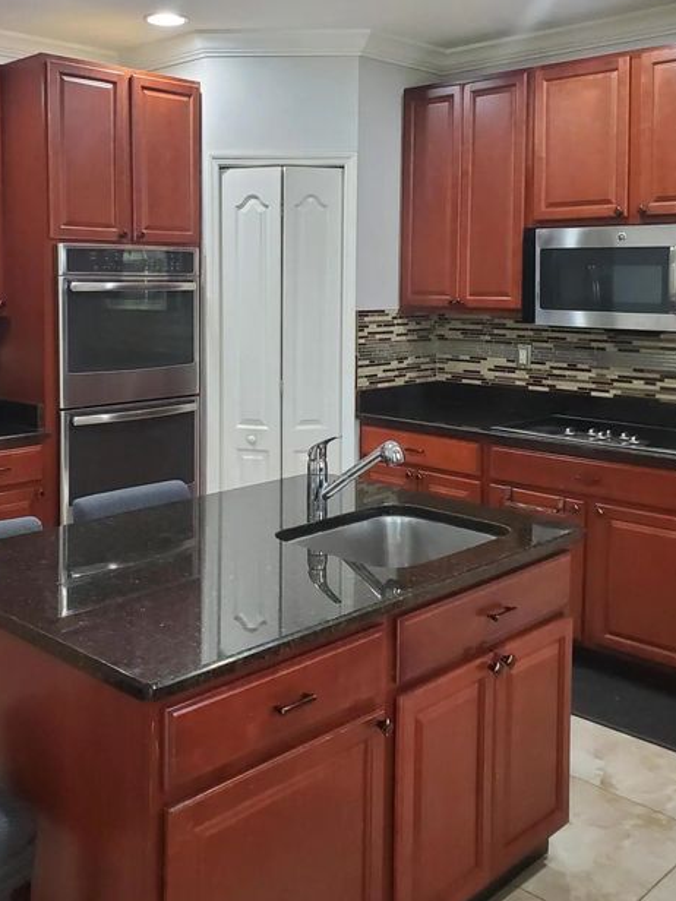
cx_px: 241
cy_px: 343
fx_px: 937
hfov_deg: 39.3
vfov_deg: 50.9
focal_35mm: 36
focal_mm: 4.3
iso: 320
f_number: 2.4
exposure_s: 1/39
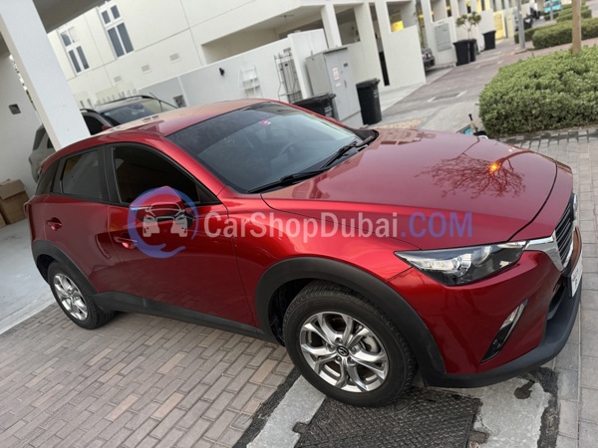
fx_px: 415
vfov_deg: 56.8
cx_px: 299
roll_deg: +16.2
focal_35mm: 24
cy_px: 224
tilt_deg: -19.0
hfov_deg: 71.6
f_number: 1.78
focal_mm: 6.76
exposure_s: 1/50
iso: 800
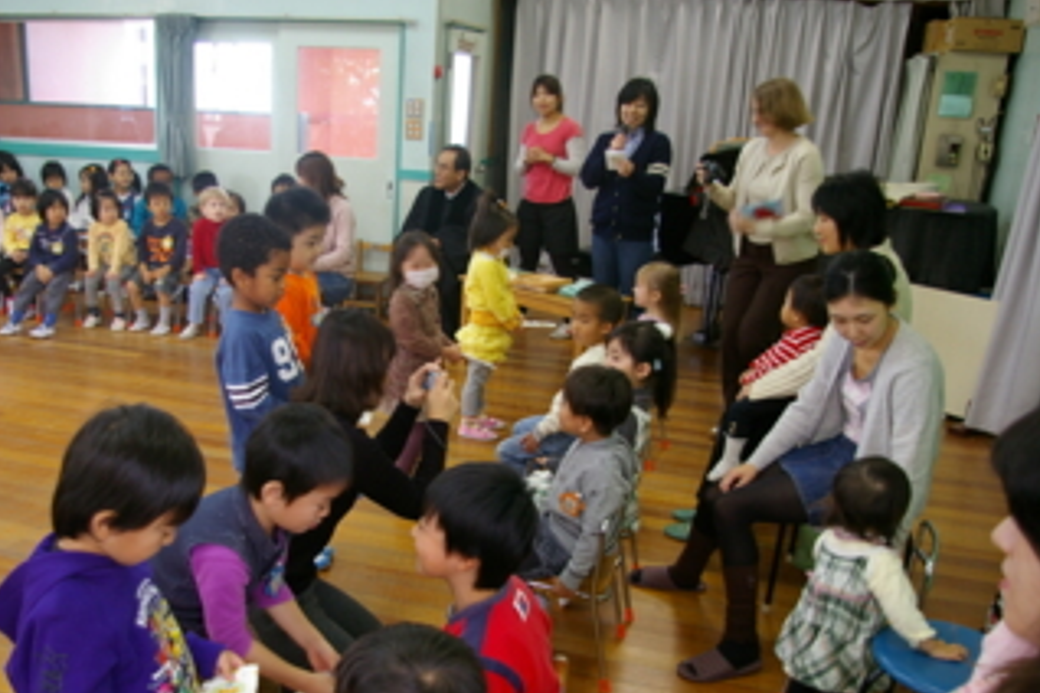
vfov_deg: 38.7
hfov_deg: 55.3
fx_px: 982
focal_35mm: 34
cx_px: 409
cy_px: 420
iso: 400
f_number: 3.5
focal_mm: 18
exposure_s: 1/30
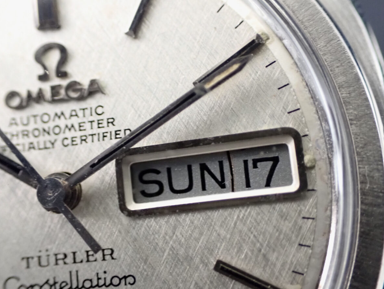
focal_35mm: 55
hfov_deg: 34.9
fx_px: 610
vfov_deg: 26.6
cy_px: 144
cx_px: 190
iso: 1250
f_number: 3.3
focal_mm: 9.65
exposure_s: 1/50
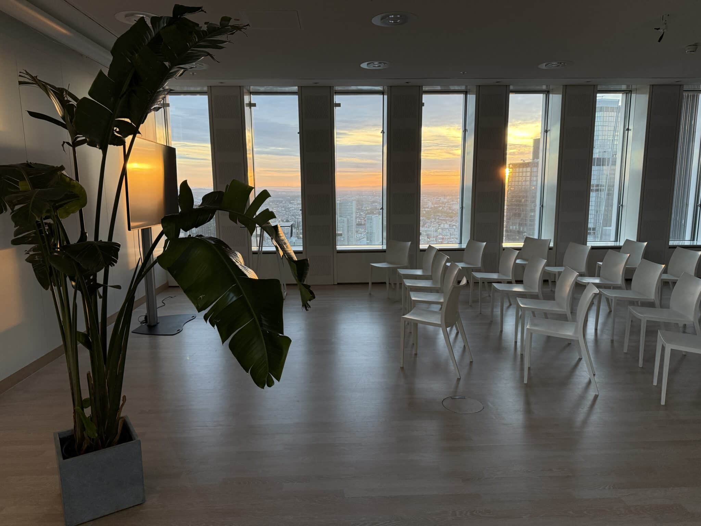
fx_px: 486
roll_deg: +0.7
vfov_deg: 56.8
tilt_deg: -8.2
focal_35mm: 24
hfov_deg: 71.6
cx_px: 350
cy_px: 263
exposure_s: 1/60
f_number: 1.78
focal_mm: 6.76
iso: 250
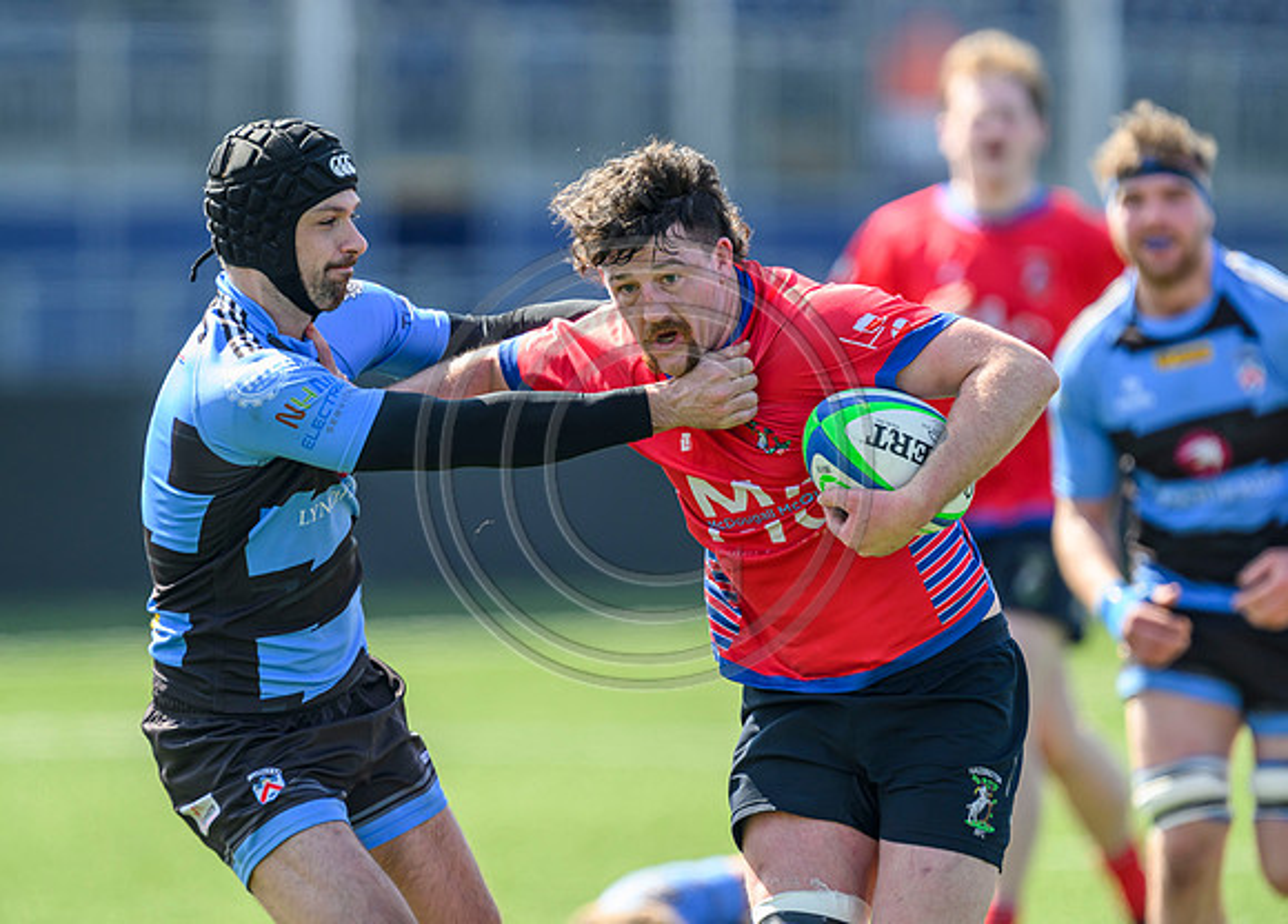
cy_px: 437
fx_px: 22717
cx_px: 558
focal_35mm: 620
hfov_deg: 3.2
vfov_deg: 2.3
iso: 800
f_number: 4
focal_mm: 560
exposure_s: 1/1250
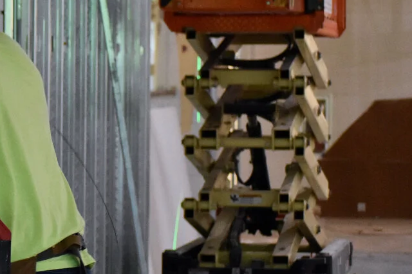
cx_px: 33
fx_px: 2359
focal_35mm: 206
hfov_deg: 9.9
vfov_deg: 6.7
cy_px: 111
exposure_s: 1/60
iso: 4000
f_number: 4
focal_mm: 55
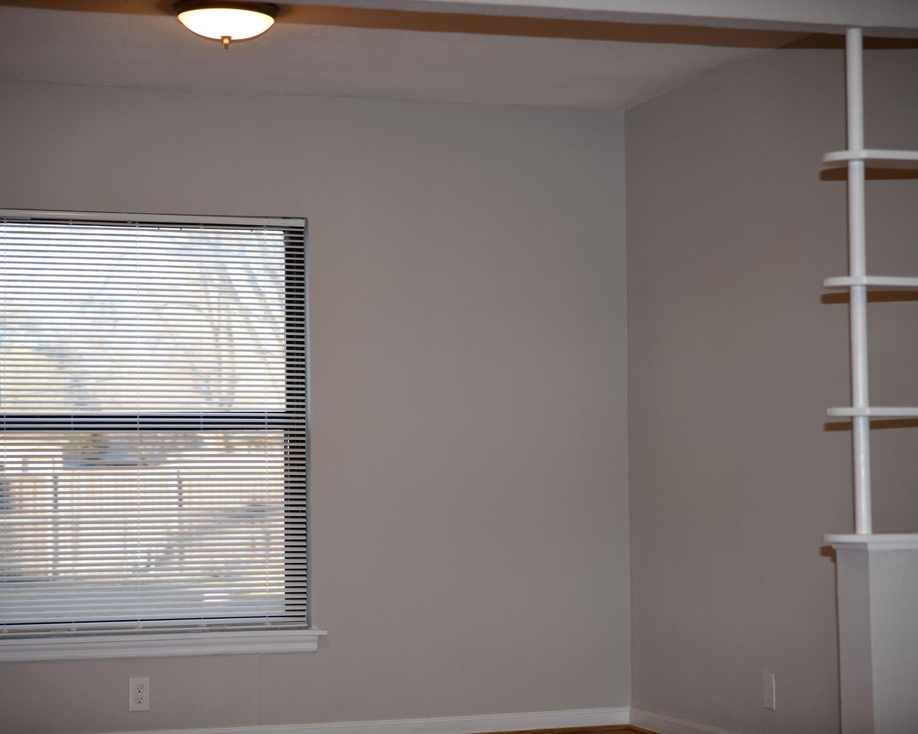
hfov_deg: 24.1
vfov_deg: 19.4
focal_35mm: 79
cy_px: 367
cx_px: 441
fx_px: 2146
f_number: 2.8
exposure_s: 1/60
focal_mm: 70
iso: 100
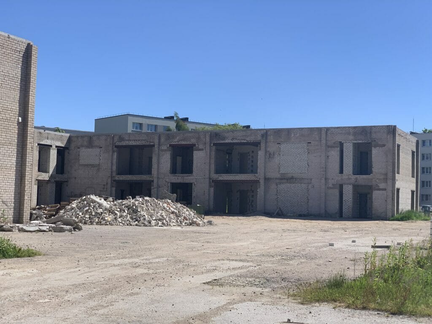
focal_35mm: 52
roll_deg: -2.0
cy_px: 162
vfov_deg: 28.0
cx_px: 216
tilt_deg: +2.9
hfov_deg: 36.8
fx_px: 649
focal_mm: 6
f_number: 2.4
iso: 16
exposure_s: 1/1453
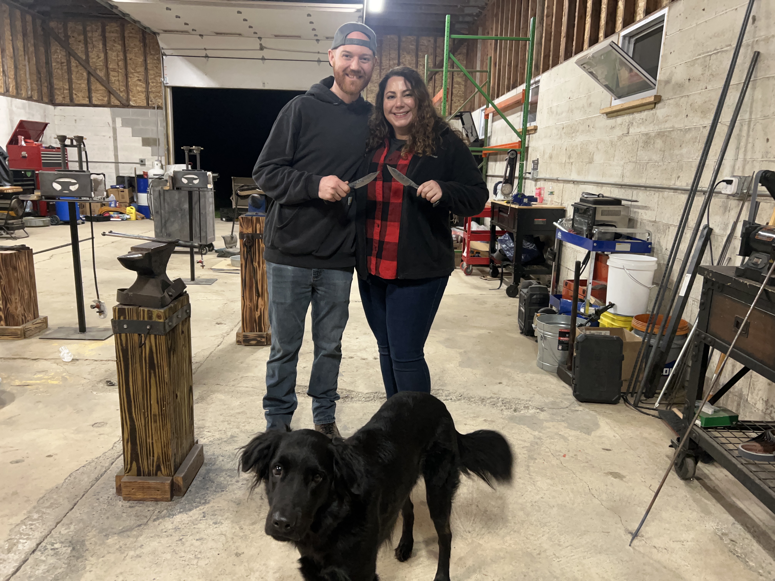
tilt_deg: -11.6
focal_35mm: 26
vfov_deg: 53.1
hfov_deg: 67.3
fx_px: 582
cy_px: 290
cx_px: 388
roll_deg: -1.5
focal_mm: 5.7
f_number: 1.5
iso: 500
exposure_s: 1/40
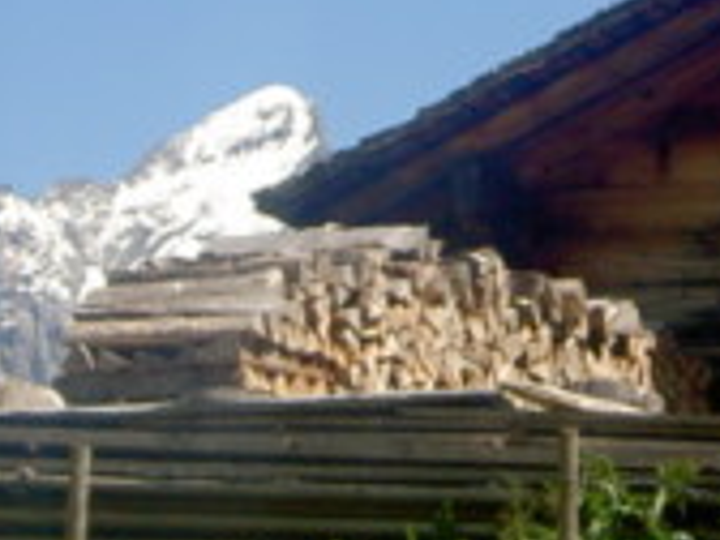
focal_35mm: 203
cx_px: 829
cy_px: -24
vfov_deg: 7.3
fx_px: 4222
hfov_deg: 9.6
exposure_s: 1/320
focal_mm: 7.7
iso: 50
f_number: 5.7
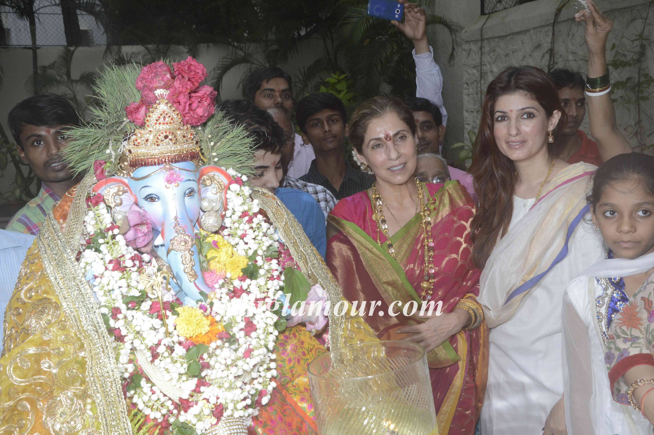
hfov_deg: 41.1
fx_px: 871
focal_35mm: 48
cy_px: 218
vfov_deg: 28.0
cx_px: 327
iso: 800
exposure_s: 1/160
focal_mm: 32
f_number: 10
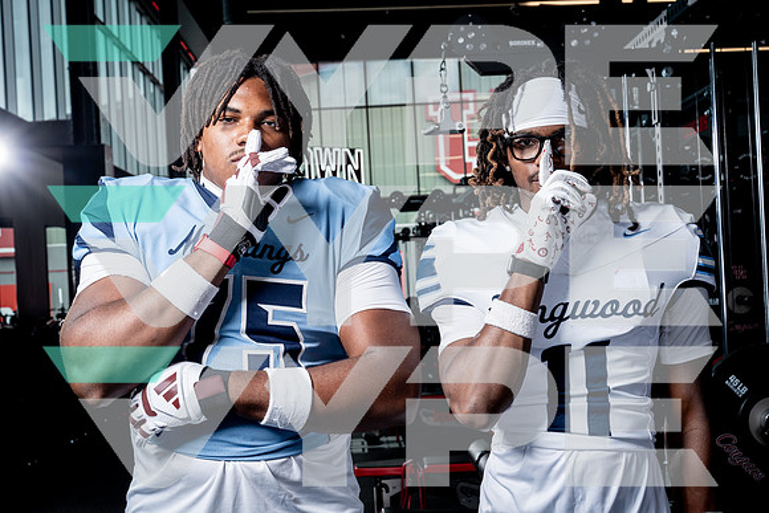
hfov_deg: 37.5
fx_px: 1132
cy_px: 256
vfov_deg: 25.5
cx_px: 384
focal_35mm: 53
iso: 640
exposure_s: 1/250
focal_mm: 53
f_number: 9
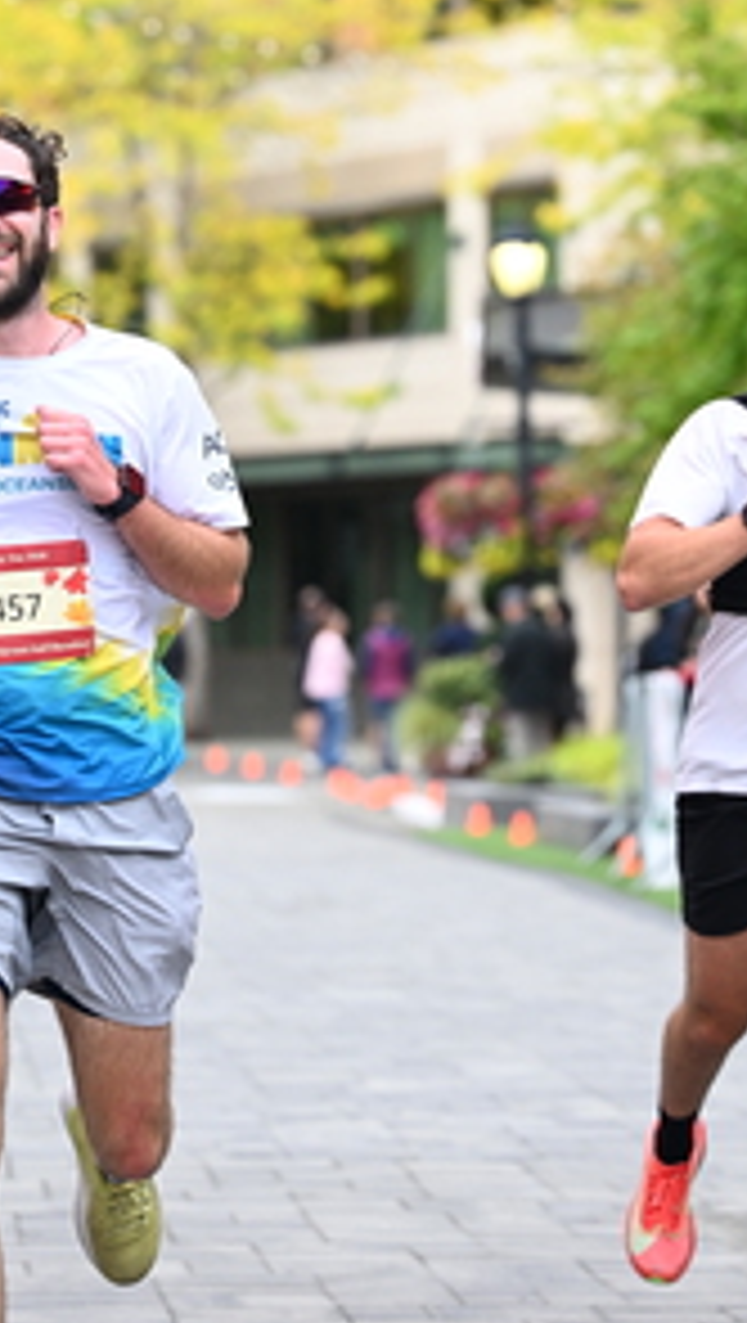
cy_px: 306
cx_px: 416
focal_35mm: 182
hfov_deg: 6.7
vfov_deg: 11.8
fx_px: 6390
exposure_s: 1/2000
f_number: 2.8
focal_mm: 93
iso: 1000
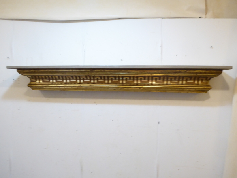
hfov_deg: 56.8
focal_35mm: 32
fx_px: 219
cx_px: 118
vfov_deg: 44.2
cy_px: 89
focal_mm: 5.4
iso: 400
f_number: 3.5
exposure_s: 1/20
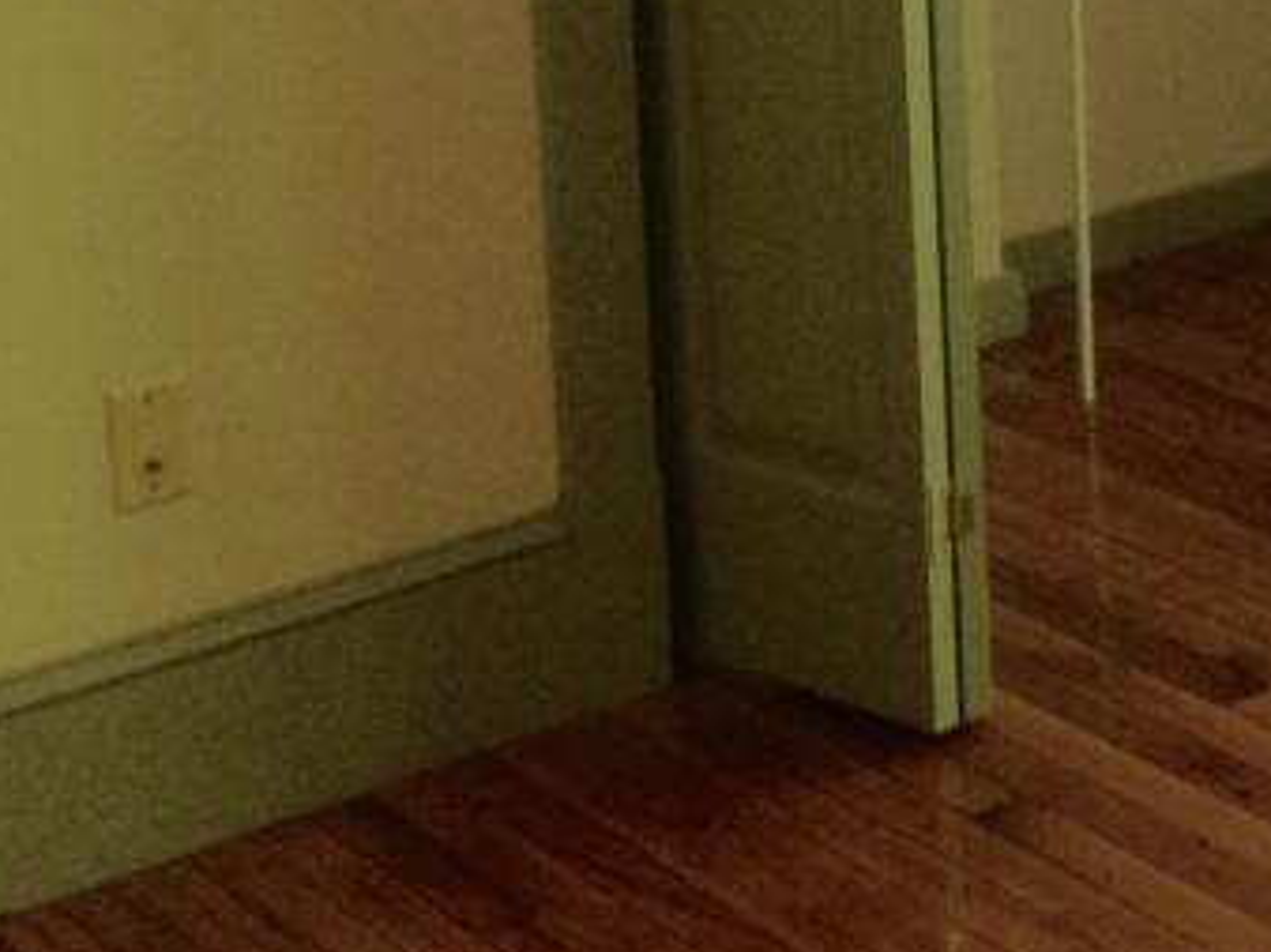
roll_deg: -0.3
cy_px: -470
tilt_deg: -3.3
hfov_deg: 17.8
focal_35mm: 100
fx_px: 3669
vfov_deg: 13.9
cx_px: 1846
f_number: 2.4
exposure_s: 1/20
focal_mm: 4.12
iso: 125
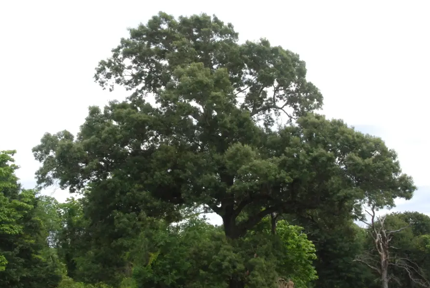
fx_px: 750
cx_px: 177
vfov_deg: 21.7
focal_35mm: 63
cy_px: 156
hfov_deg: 31.9
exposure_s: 1/200
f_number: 18
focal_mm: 31
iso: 800
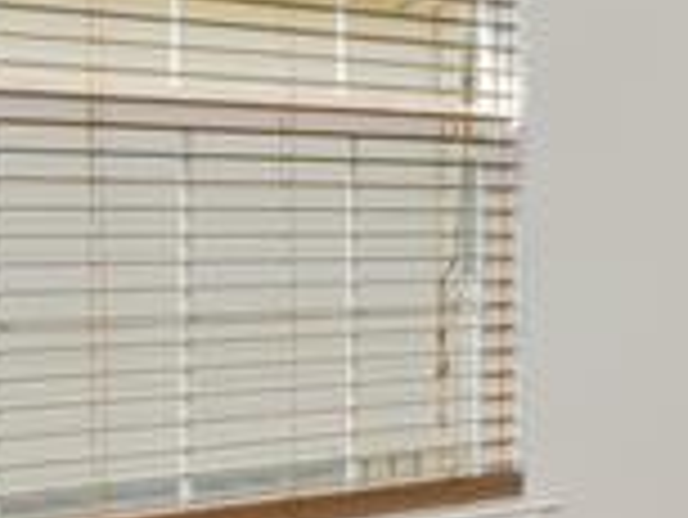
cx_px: 1052
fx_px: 1432
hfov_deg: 22.0
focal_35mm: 72
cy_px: 205
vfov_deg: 20.4
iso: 200
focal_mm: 12
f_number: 4
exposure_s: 1/10
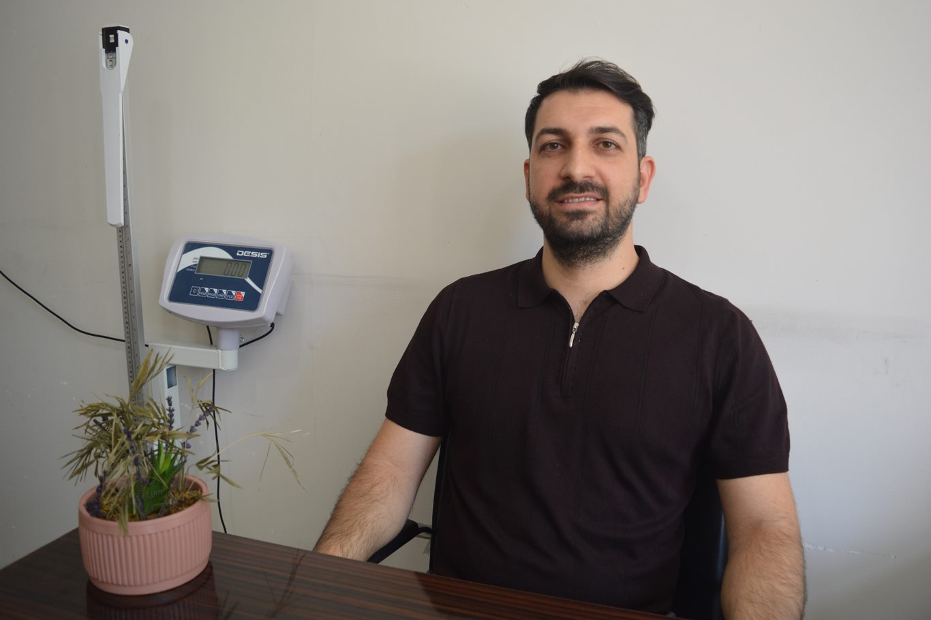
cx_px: 466
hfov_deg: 67.4
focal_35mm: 27
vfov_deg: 47.9
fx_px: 698
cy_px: 310
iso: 400
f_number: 3.5
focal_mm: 18
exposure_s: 1/50
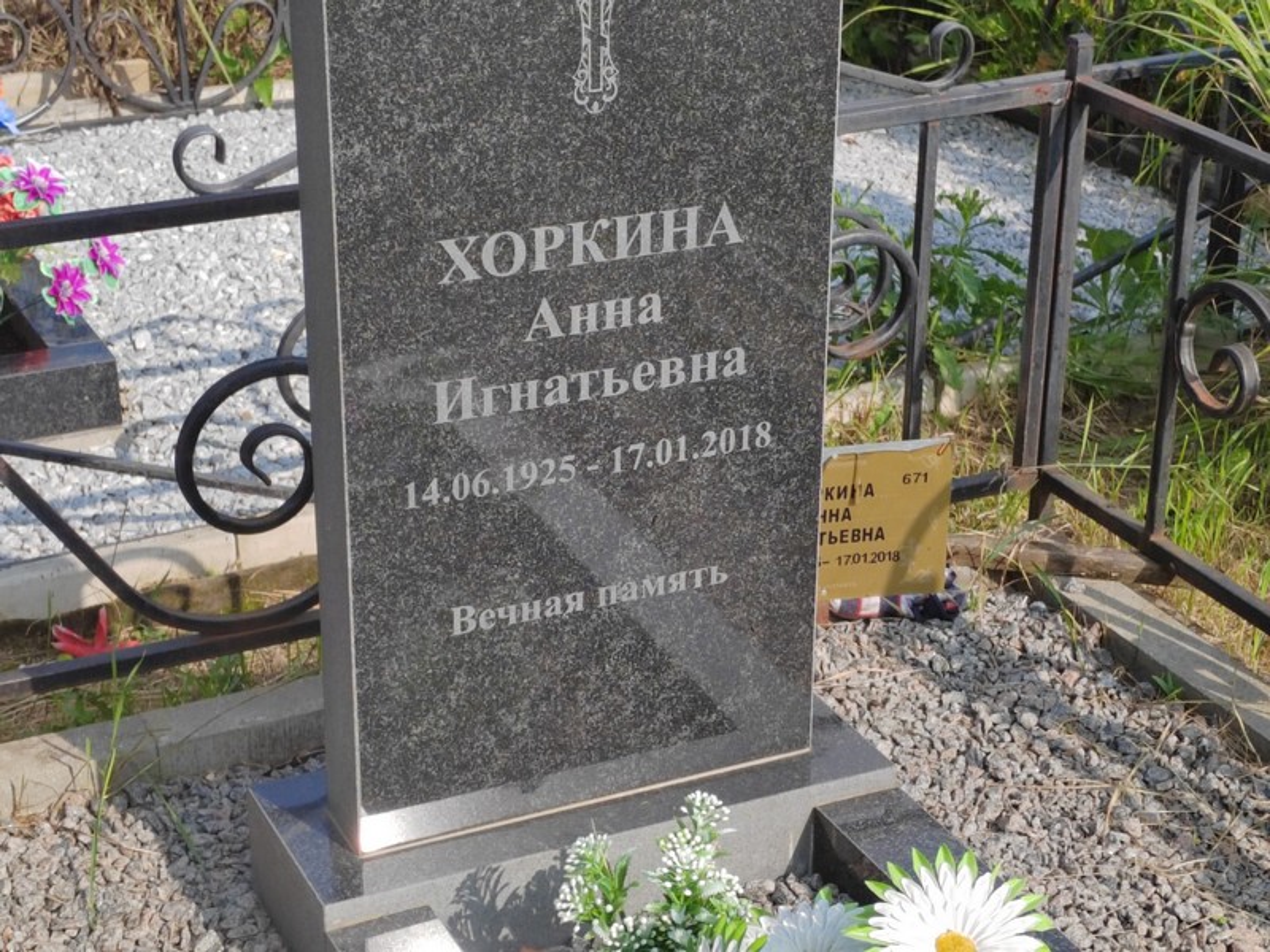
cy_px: 476
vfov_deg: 21.0
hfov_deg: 27.8
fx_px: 2568
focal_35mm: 70
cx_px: 635
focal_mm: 5.52
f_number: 1.9
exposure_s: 1/1000
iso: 100
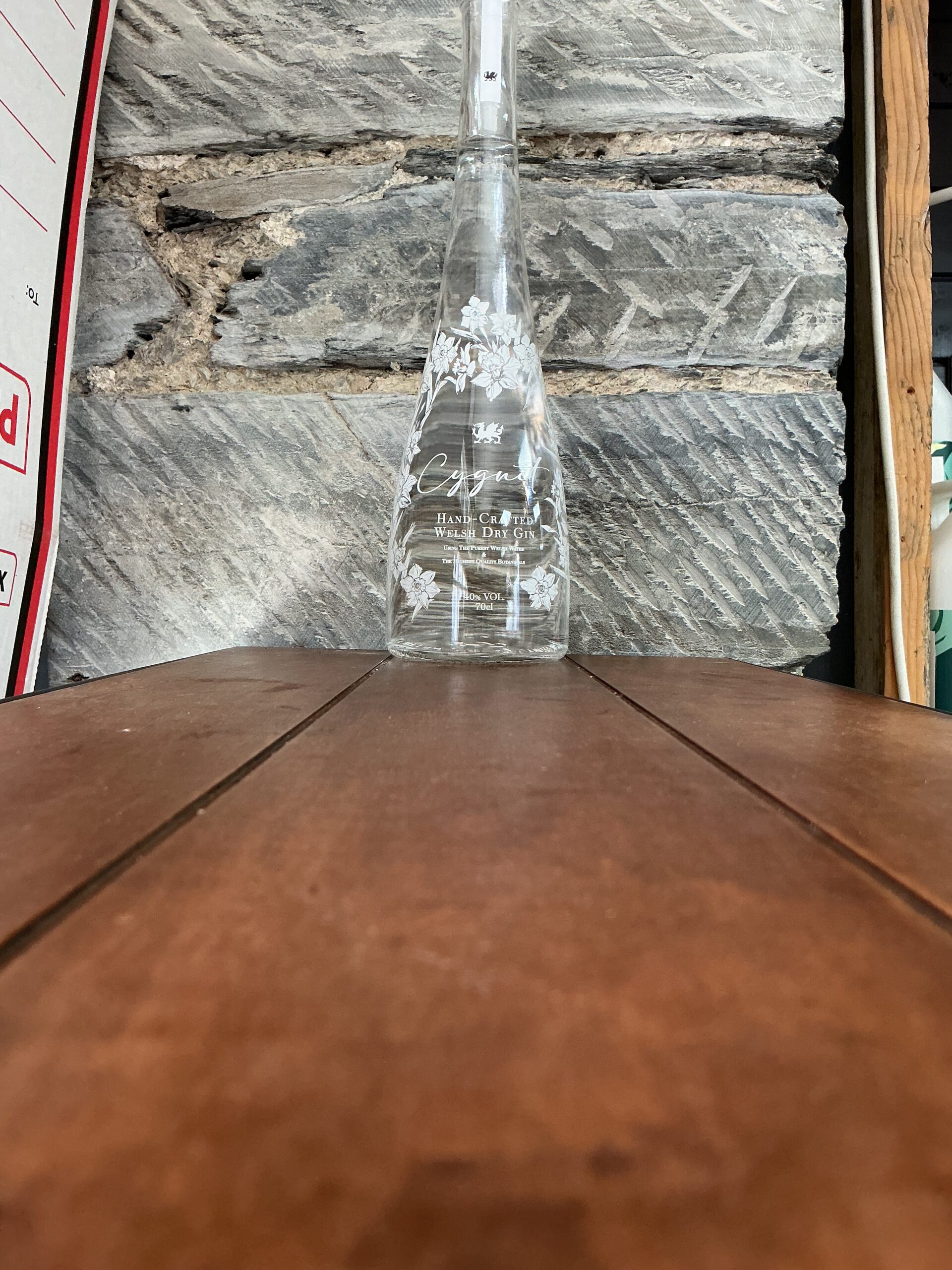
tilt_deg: -1.9
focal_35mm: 29
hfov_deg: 48.2
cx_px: 476
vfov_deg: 61.7
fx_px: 1063
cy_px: 635
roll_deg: +1.0
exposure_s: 1/50
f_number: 1.8
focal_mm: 3
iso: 125
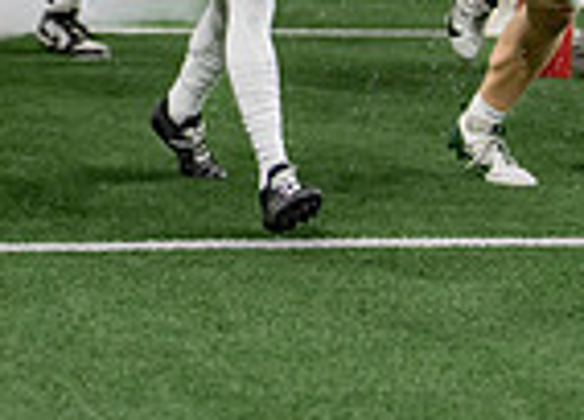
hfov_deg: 8.1
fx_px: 4071
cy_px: -369
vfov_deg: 5.8
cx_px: -48
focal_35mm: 245
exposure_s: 1/1250
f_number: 1.2
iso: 500
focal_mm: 50
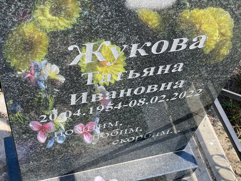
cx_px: 121
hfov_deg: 36.2
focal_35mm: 53
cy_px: 89
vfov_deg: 27.5
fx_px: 369
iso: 20
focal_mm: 6
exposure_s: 1/355
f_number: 2
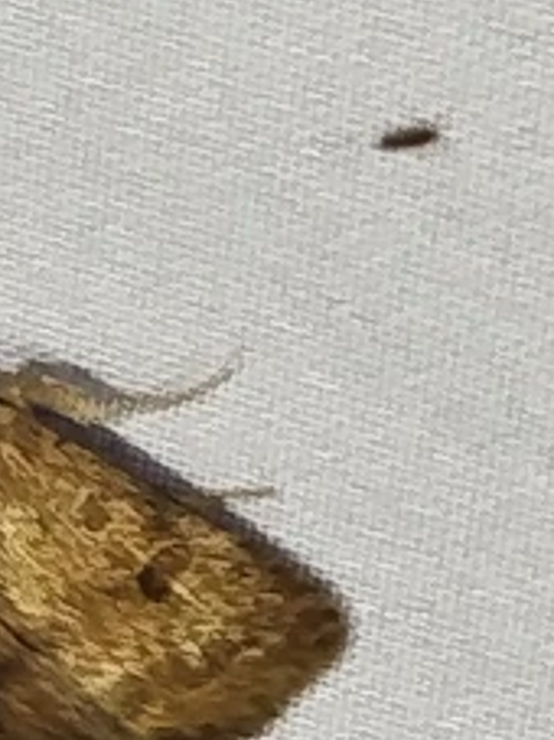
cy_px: 662
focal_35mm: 257
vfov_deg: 7.7
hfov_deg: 5.8
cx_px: 251
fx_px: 5489
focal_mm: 5.31
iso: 125
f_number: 1.7
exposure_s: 1/50
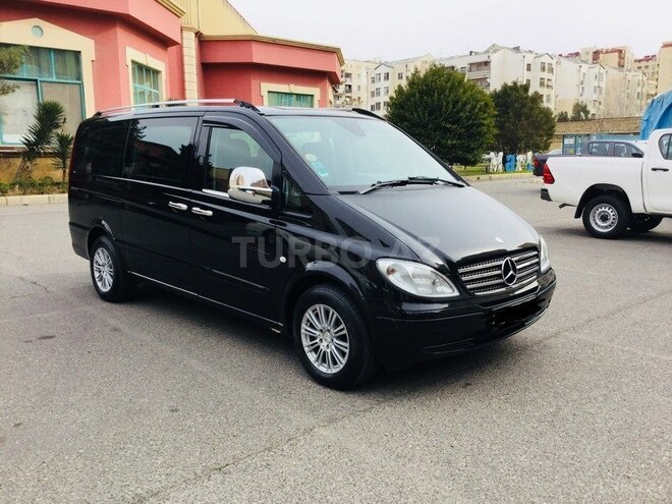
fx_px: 602
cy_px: 252
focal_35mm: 31
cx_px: 336
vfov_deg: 45.4
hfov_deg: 58.4
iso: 25
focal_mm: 3.3
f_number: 2.4
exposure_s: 1/503
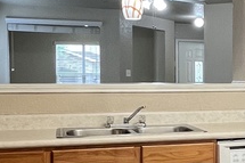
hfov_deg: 27.0
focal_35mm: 68
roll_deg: -0.1
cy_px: 106
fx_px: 462
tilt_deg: -2.2
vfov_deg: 19.9
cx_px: 275
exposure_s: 1/60
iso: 200
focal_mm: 1.57
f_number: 1.8
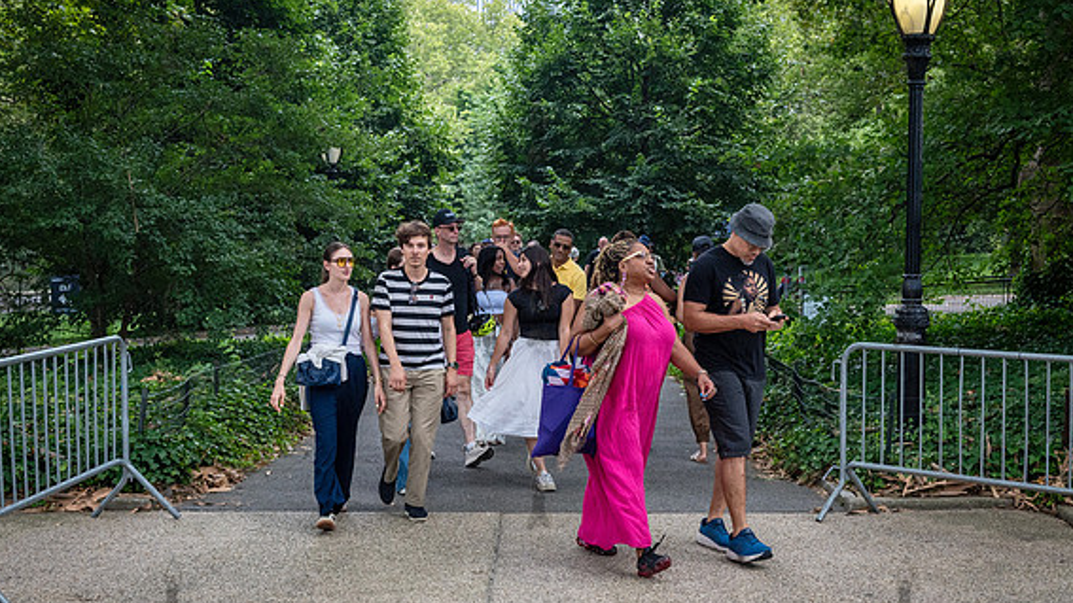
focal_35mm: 50
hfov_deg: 41.2
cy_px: 337
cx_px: 612
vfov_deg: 23.9
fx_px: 1423
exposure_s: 1/500
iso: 1000
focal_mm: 38
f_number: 4.5
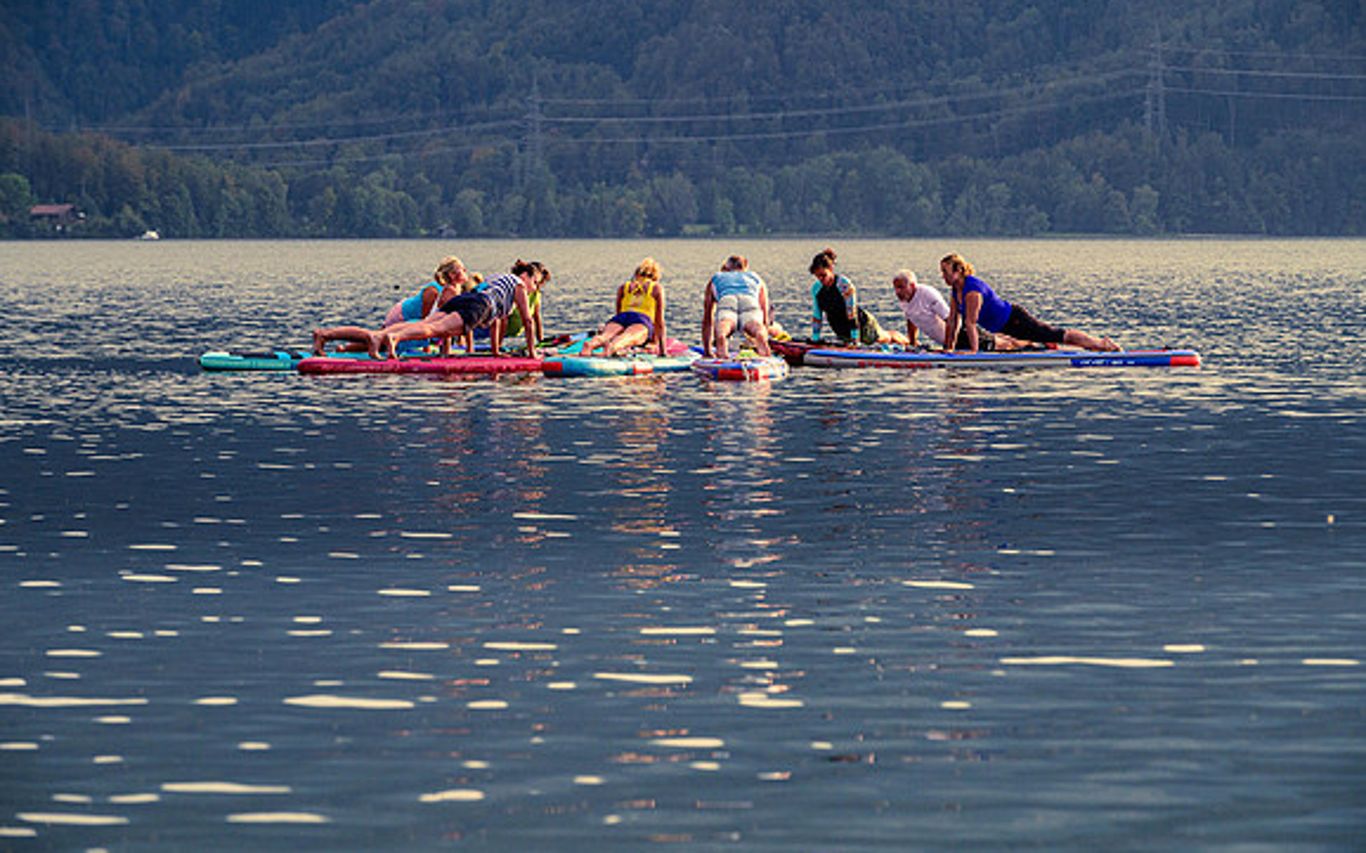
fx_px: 6663
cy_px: 404
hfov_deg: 11.7
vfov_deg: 7.3
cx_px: 683
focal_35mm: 179
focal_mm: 175
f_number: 8
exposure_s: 1/640
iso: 640
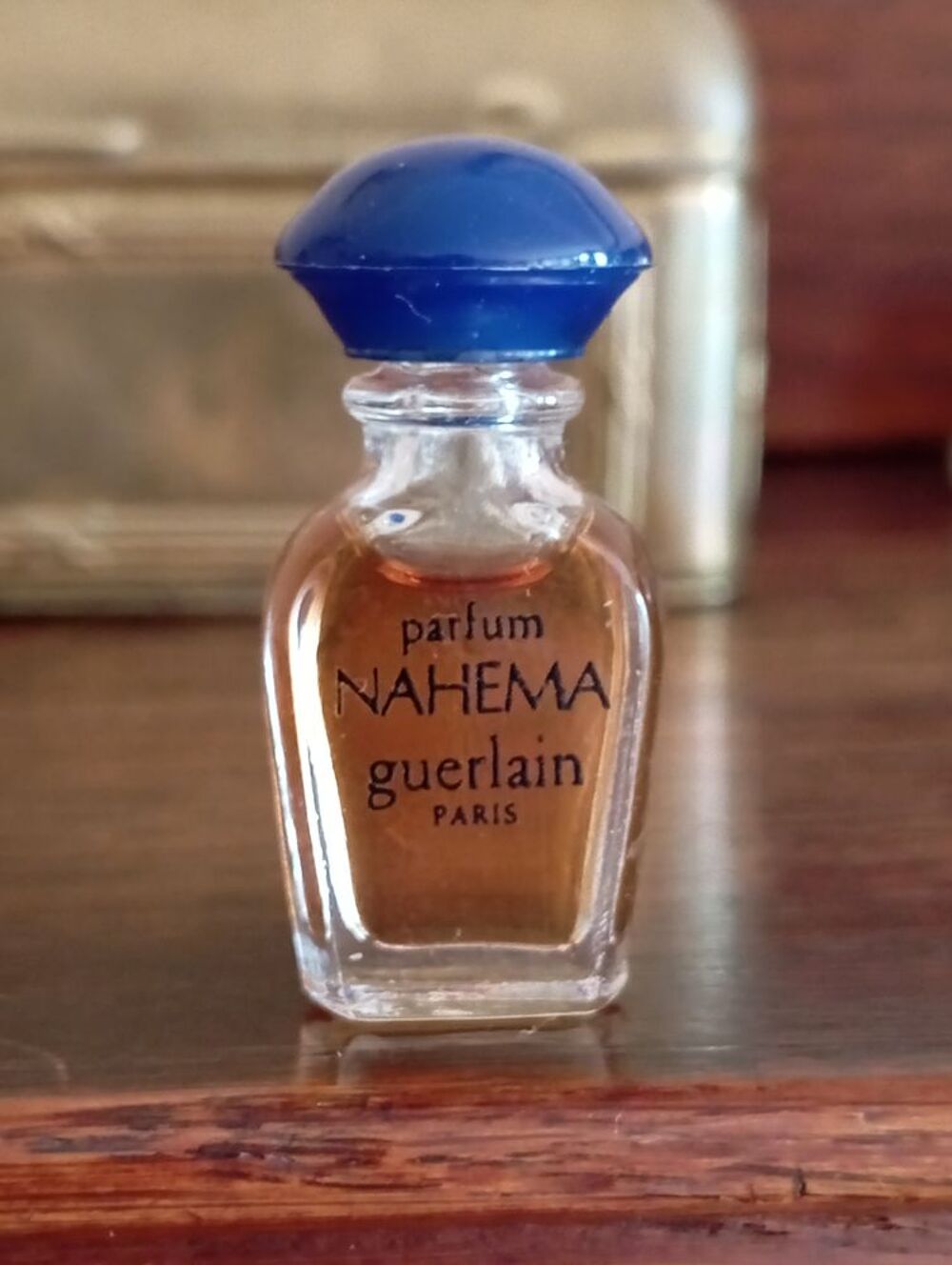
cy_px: 632
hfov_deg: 49.9
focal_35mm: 28
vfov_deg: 63.4
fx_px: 1024
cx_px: 476
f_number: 1.8
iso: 581
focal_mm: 4.25
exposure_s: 1/33.3
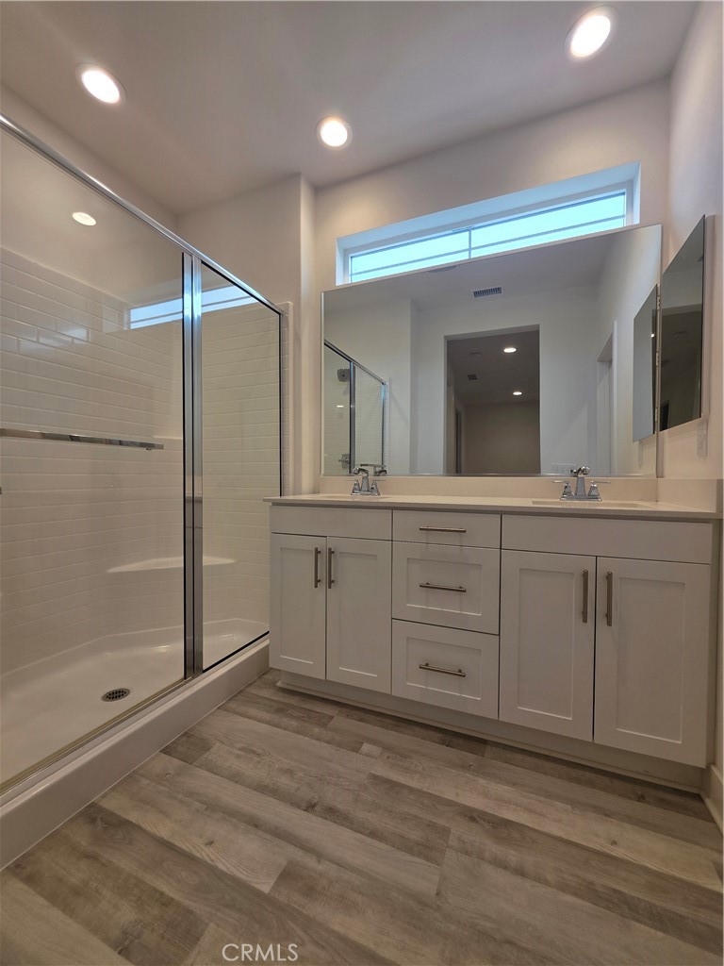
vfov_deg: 106.2
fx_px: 363
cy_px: 483
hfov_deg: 89.9
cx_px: 362
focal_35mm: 13
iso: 32
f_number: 1.9
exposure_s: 1/120
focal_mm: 2.2
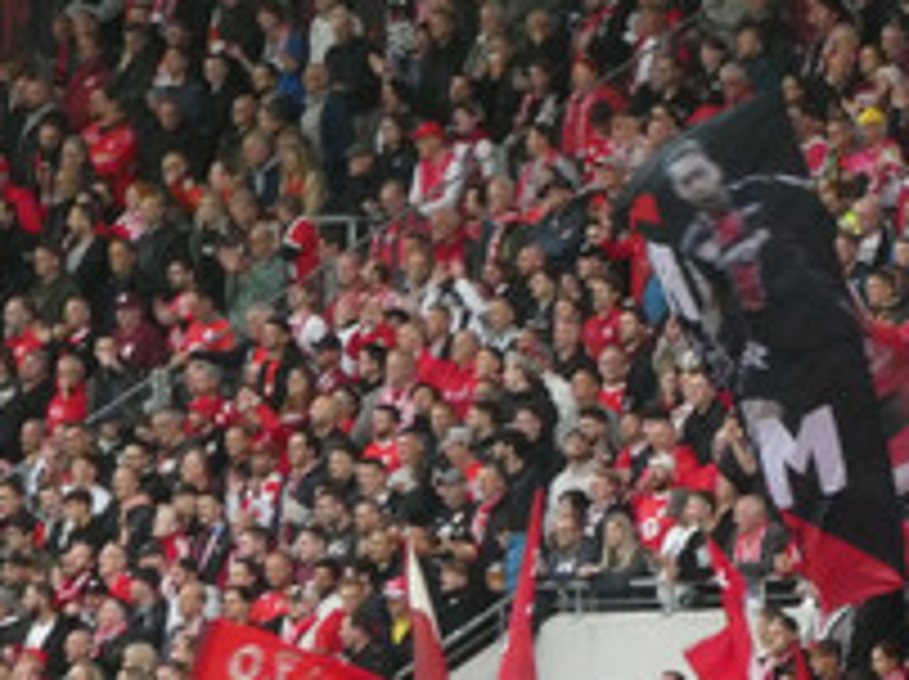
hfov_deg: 3.9
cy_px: 527
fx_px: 13298
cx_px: 1134
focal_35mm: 507
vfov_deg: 2.9
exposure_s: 1/80
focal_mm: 28.7
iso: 640
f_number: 5.5
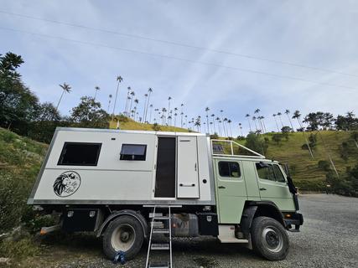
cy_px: 134
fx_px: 134
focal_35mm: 13
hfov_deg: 106.2
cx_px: 179
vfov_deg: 89.9
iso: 50
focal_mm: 2.2
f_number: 2.2
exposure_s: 1/720
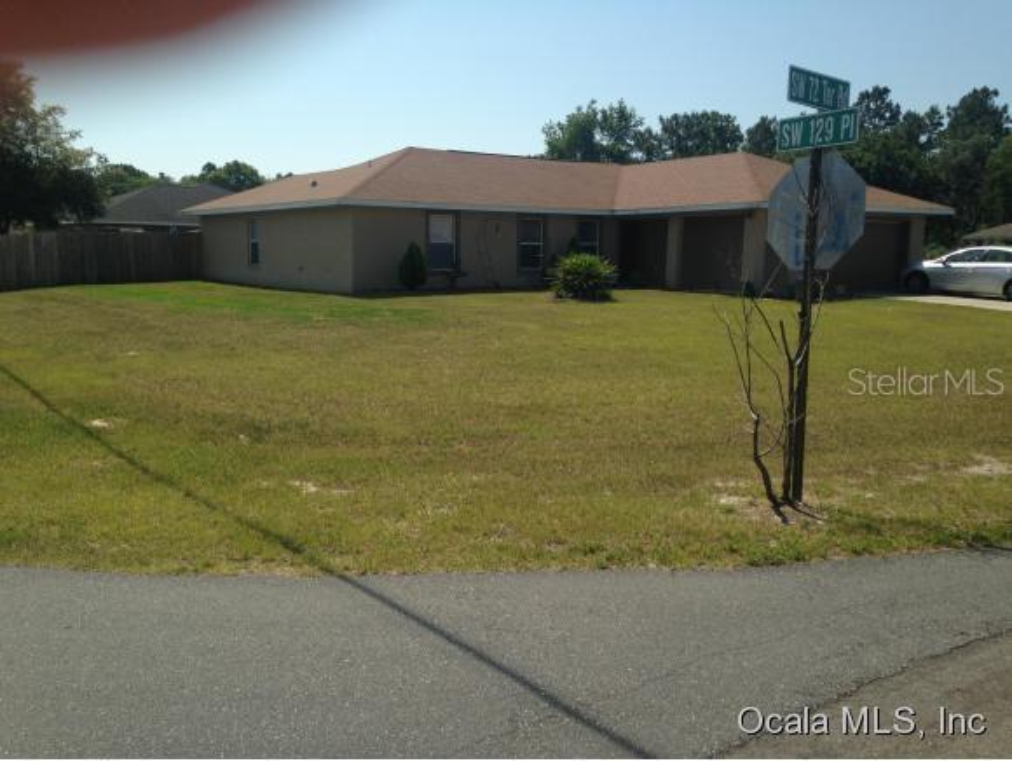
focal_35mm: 33
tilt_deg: -9.6
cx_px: 506
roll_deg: +0.9
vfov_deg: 43.0
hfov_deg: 55.3
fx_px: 966
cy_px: 380
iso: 50
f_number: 2.4
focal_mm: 4.12
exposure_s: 1/2169
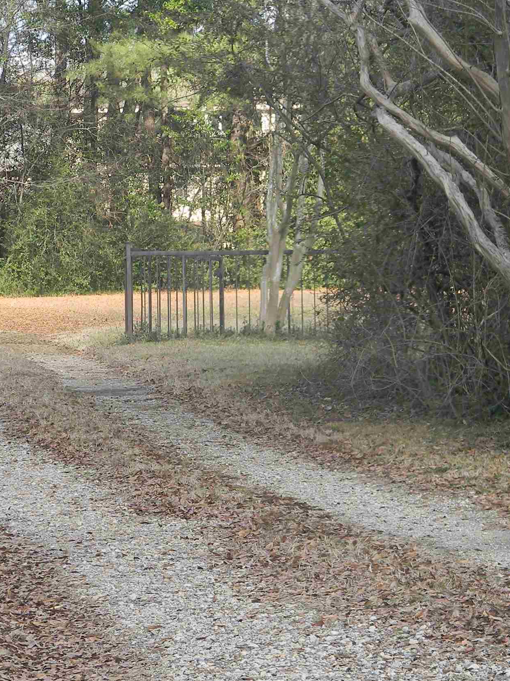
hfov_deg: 7.6
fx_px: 3811
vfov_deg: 10.2
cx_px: 17
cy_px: 346
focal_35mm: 194
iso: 80
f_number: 4.7
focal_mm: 19
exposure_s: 1/111
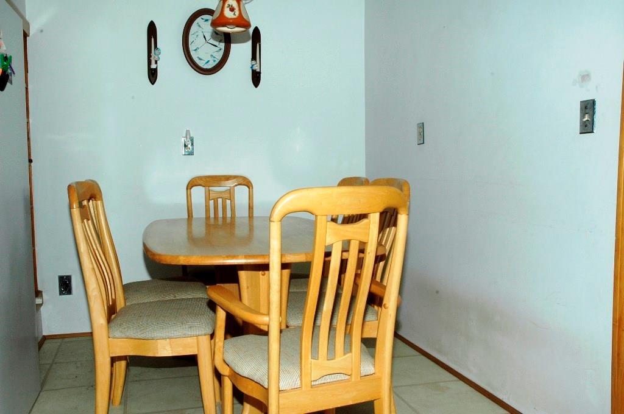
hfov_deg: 53.2
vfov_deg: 36.8
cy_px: 207
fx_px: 623
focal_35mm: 36
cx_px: 312
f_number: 16
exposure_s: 1/125
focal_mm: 24
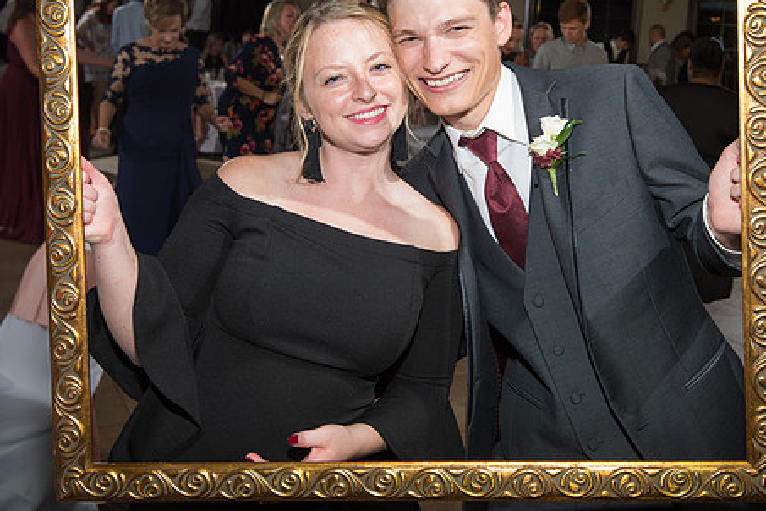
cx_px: 457
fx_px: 936
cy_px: 153
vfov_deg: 30.2
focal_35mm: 44
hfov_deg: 44.3
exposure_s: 1/125
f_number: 5.6
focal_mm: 30
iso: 800
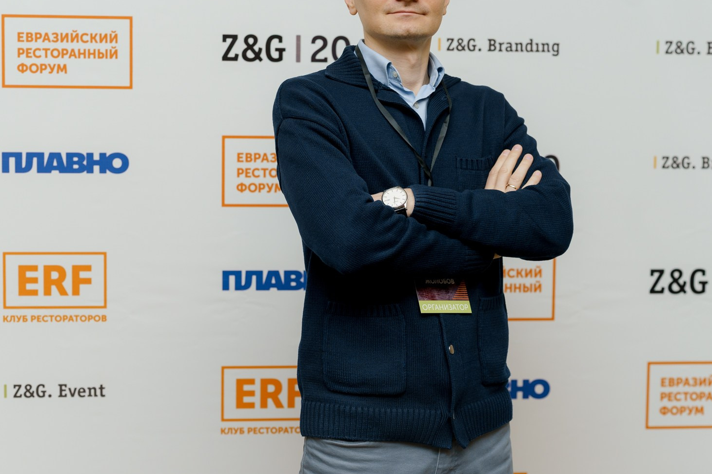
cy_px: 197
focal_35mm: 63
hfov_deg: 31.9
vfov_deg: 21.5
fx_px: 1246
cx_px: 355
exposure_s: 1/125
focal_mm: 46
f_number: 3.5
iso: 400
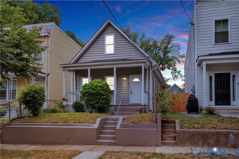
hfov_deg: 61.9
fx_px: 199
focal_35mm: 30
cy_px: 80
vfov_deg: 43.6
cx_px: 120
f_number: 5.6
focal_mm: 30
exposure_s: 1/250
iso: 200
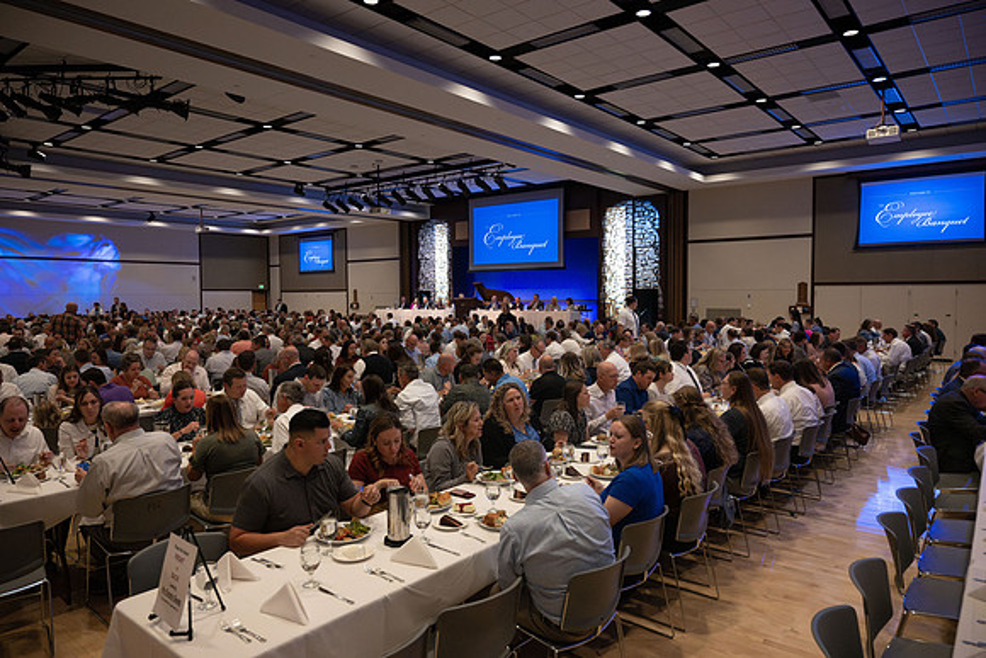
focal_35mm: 24
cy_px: 329
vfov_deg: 53.2
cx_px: 493
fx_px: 657
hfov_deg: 73.7
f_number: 4
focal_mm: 24
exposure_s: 1/200
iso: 3200
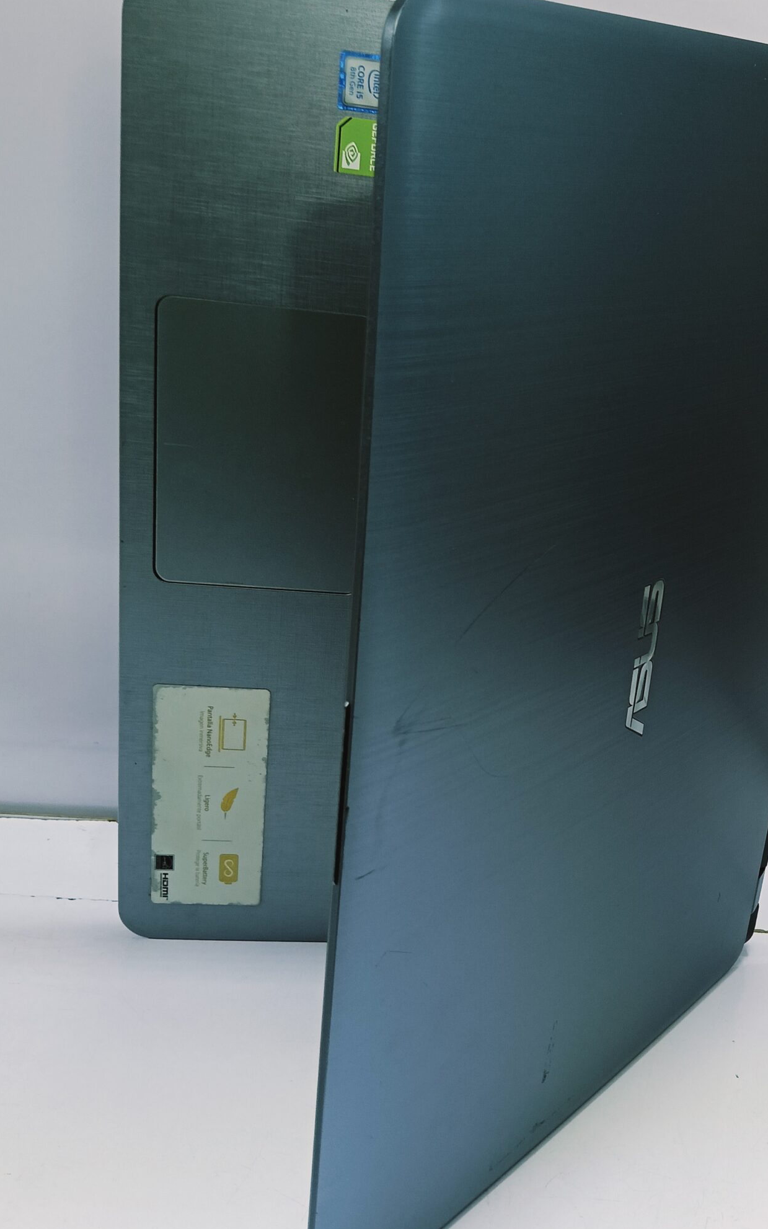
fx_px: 1239
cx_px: 586
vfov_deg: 52.7
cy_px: 573
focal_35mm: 37
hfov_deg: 33.7
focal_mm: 3.98
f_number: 1.8
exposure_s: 1/33.3
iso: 160
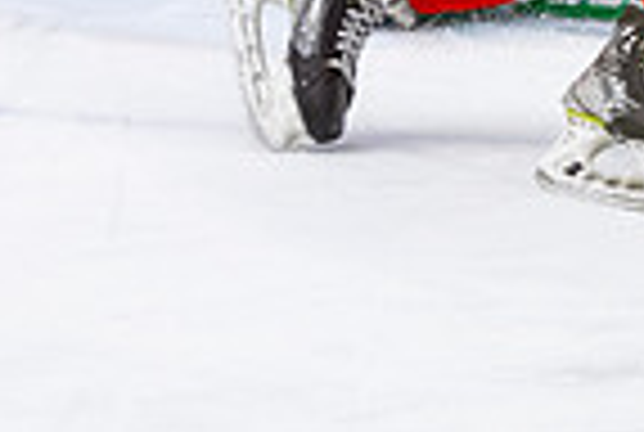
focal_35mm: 570
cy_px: -463
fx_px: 10218
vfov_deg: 2.4
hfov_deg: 3.6
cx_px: 582
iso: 2000
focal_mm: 100
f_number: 3.2
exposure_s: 1/640
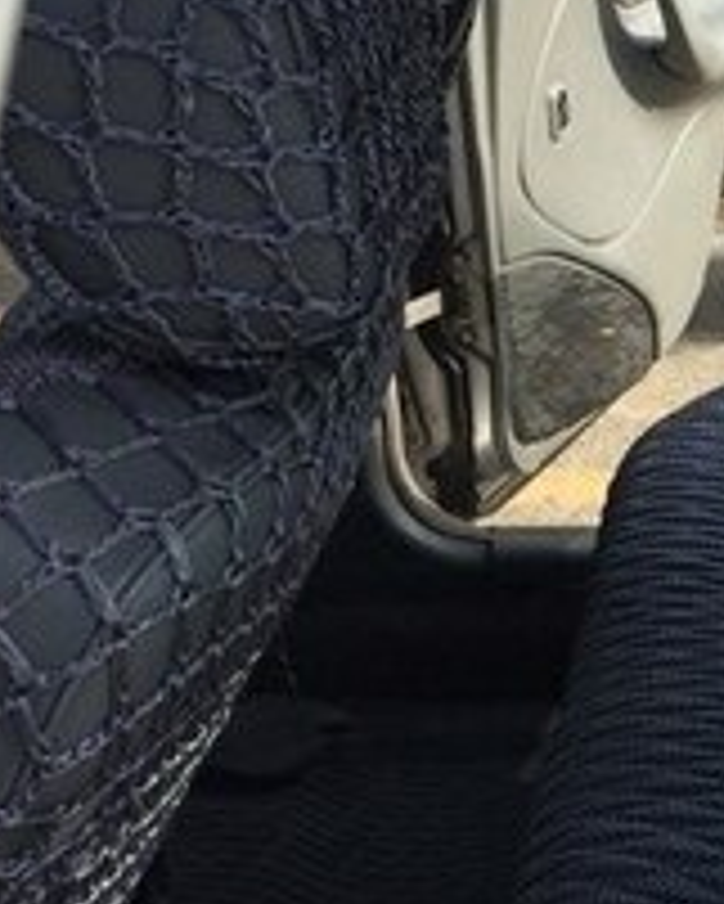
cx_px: 1349
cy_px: 551
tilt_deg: -24.3
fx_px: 2489
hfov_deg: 14.4
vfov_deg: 20.6
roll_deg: -2.6
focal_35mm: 93
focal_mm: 4.15
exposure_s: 1/1244
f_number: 2.2
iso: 32
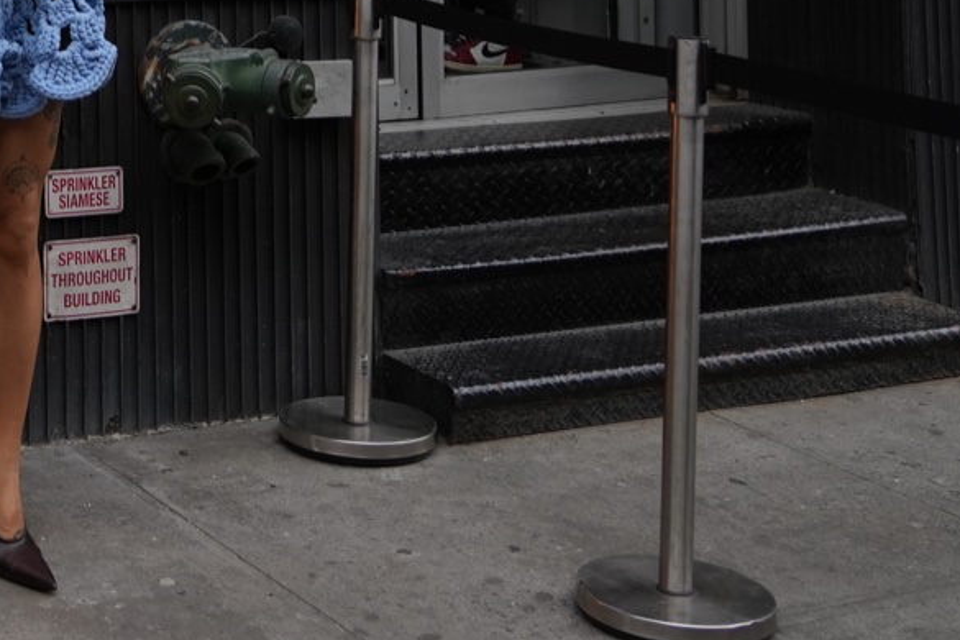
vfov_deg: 15.3
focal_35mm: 82
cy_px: -349
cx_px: -26
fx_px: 2186
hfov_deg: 23.6
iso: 500
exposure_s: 1/640
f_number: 2.8
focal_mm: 24
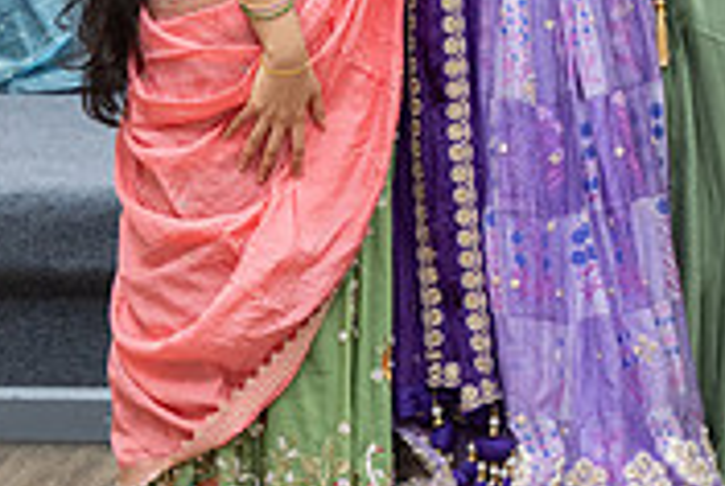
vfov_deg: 5.6
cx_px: 968
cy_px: 56
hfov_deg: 8.2
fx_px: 4983
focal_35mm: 247
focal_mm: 75
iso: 800
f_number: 3.2
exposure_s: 1/160
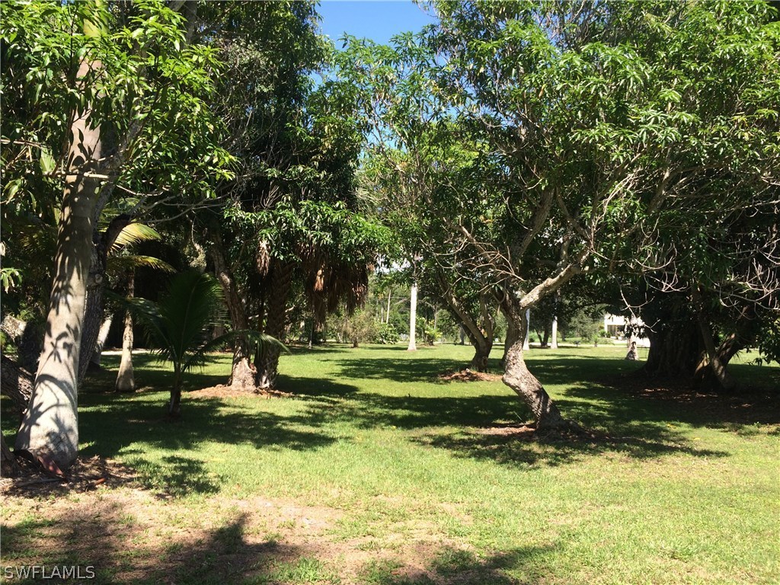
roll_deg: +1.9
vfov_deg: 48.2
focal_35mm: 29
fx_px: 653
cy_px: 292
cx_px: 390
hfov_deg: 61.7
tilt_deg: +5.2
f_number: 2.2
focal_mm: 4.15
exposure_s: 1/733
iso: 32
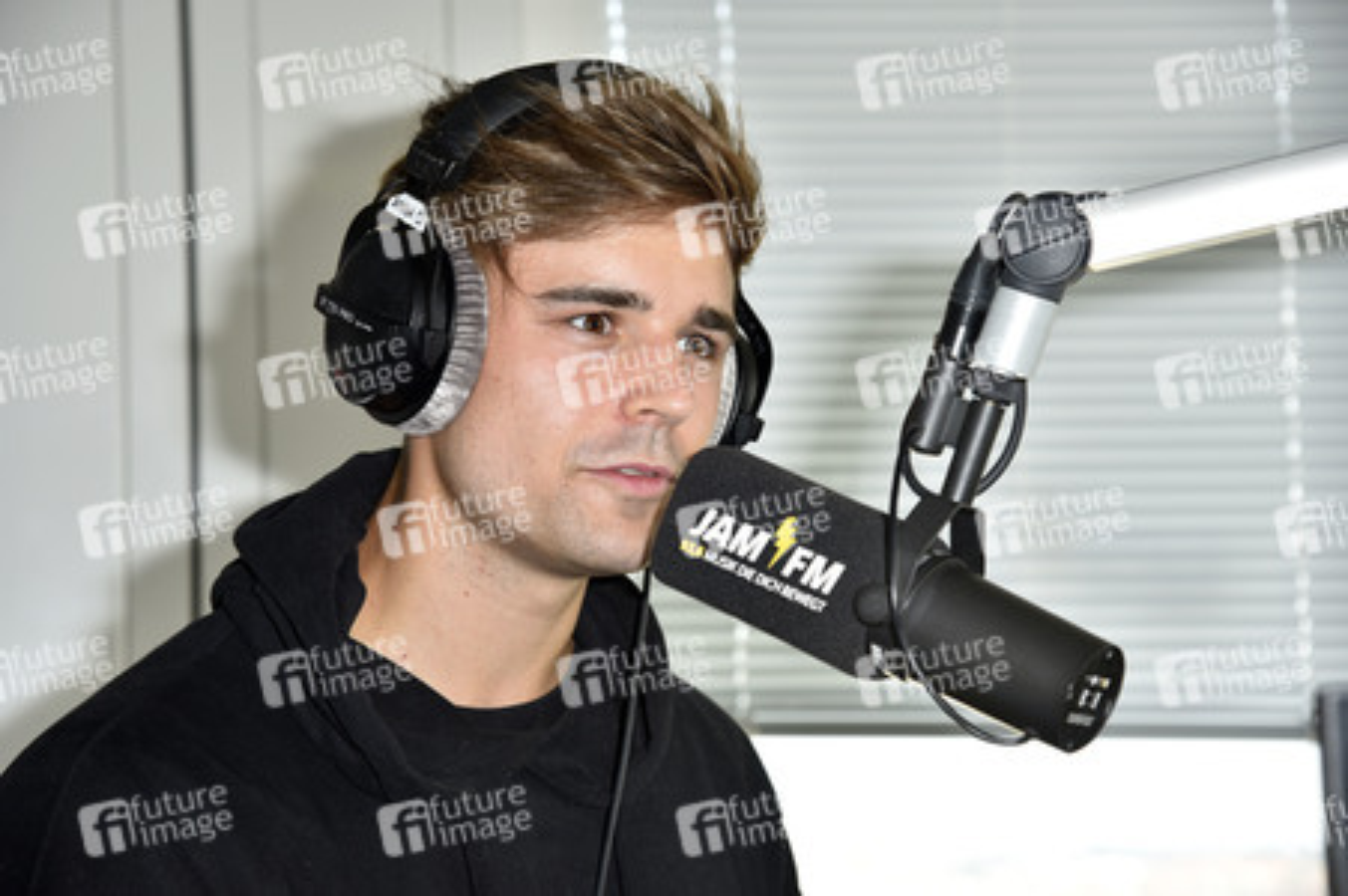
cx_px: 674
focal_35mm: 100
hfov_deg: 20.4
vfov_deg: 13.7
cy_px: 448
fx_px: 3742
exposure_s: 1/125
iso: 400
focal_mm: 100
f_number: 5.6
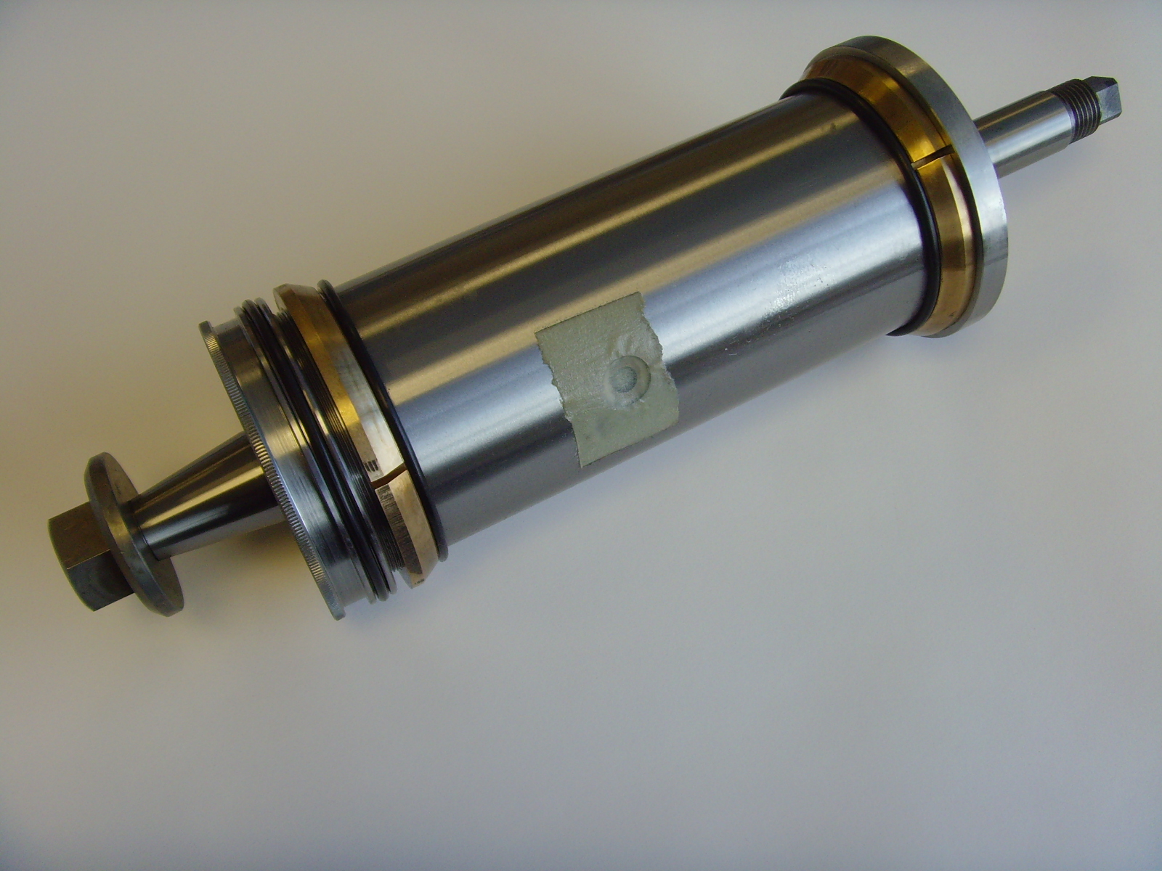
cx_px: 581
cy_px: 436
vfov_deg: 36.8
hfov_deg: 47.9
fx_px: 1309
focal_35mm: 39
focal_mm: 6.6
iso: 100
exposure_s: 1/60
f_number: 3.5
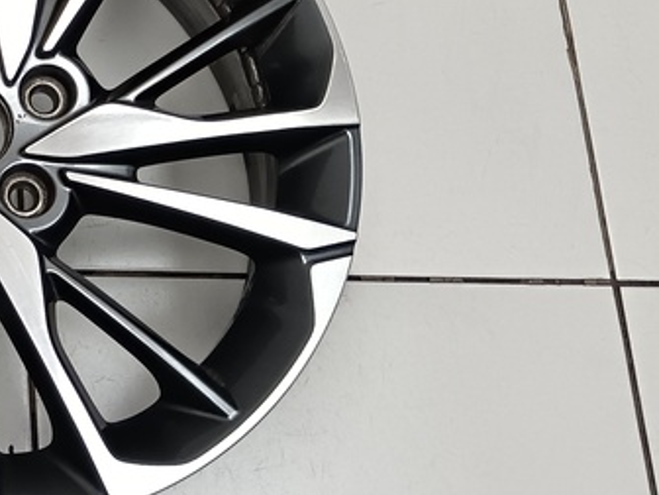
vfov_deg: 13.5
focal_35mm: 103
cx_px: -359
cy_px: -259
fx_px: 1961
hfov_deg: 17.1
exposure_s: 1/100
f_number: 1.9
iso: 381
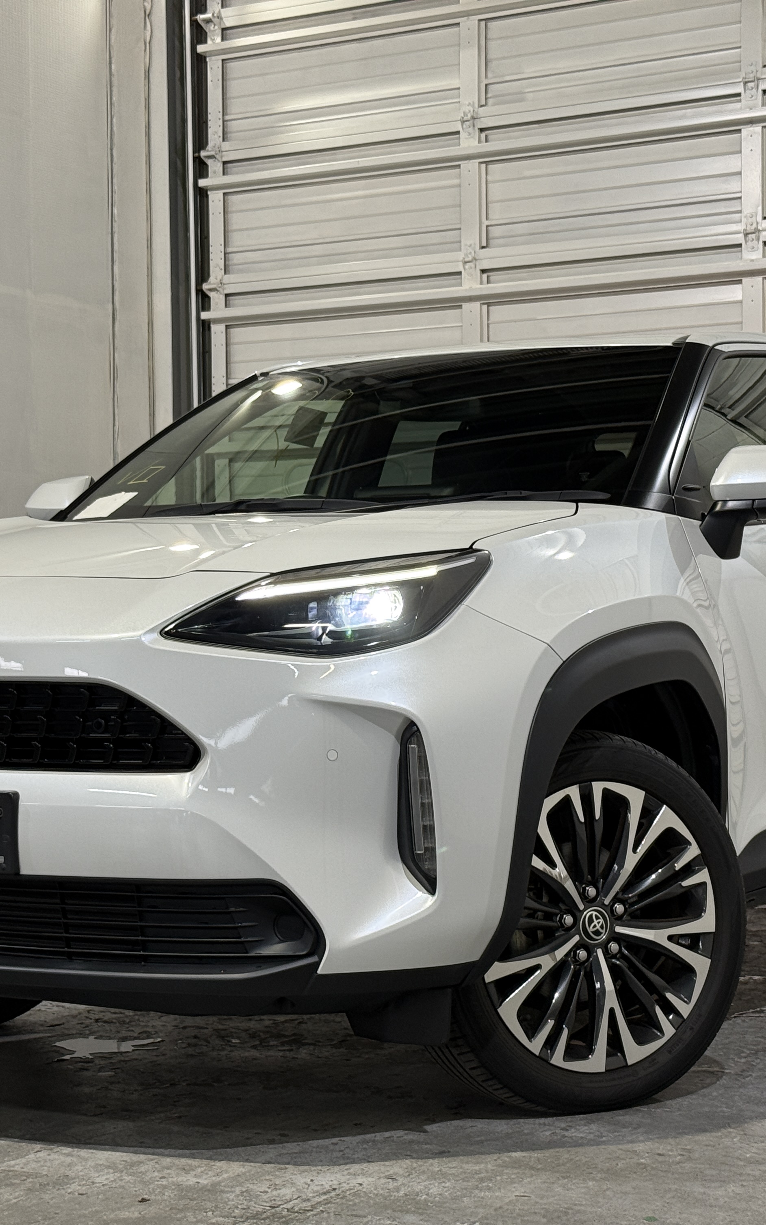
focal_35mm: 68
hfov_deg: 19.1
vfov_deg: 30.2
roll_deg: +0.2
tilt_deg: +0.0
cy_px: 613
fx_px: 2271
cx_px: 364
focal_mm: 6.76
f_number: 1.78
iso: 80
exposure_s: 1/60
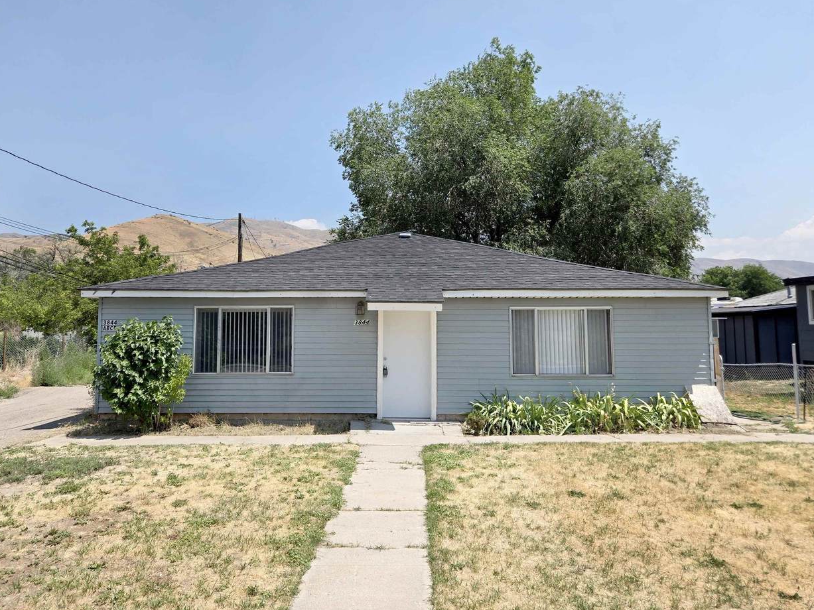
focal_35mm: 24
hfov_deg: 71.6
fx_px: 564
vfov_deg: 56.8
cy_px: 298
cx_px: 395
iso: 40
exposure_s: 1/2921
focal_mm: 5.4
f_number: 1.8
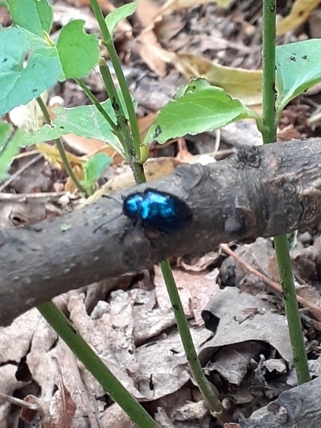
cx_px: 160
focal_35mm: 27
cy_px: 214
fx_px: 334
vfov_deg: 65.4
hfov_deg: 51.3
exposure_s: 1/50
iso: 80
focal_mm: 3.6
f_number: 1.9
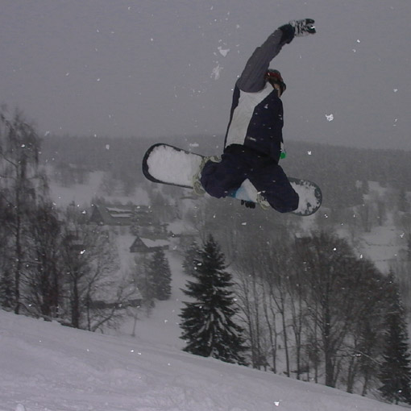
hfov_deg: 41.6
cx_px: 255
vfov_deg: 41.9
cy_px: 205
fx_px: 537
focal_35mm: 40
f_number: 4.61
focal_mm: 7.13
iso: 100
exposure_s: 1/652
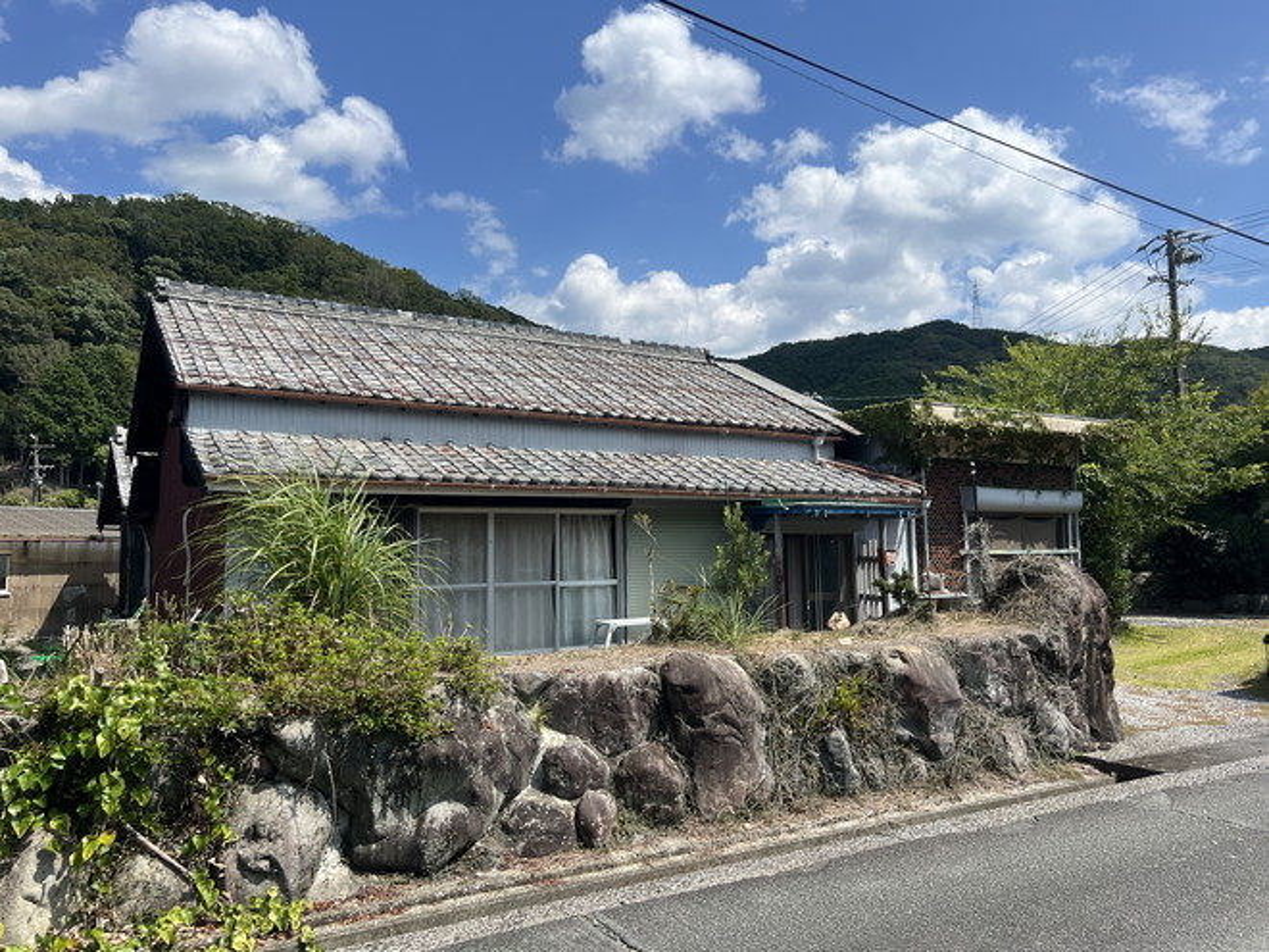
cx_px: 634
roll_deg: -0.2
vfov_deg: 53.1
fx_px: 953
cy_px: 476
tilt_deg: +7.3
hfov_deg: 67.3
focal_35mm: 26
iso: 50
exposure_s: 1/4444
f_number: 1.5
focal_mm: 5.7
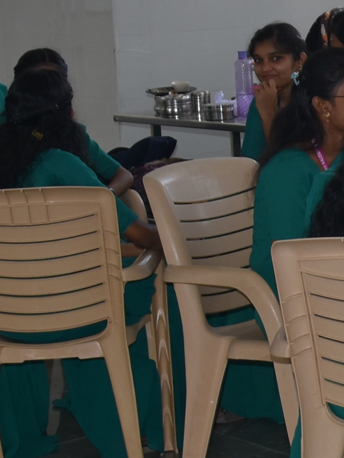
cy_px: 148
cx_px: 570
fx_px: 1885
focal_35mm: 142
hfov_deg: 10.0
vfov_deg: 13.8
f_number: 3.8
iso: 200
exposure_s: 1/125
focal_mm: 21
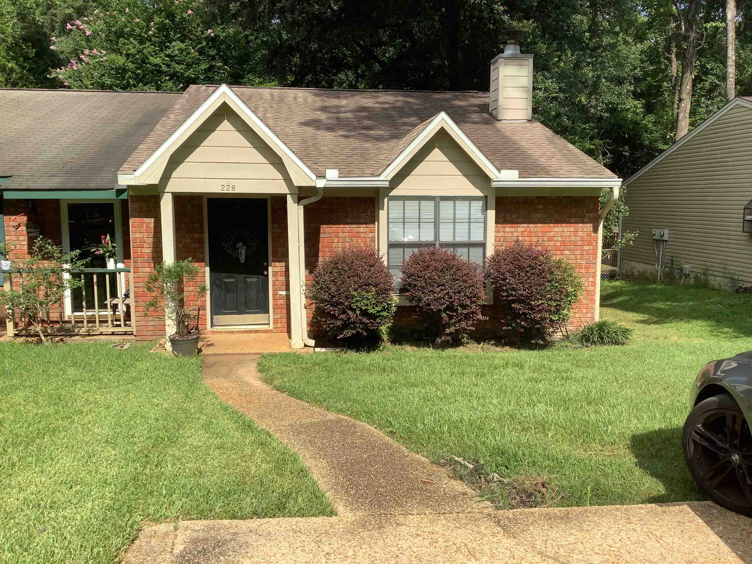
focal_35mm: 31
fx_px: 673
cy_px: 282
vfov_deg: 45.4
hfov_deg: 58.4
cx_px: 376
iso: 25
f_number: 2.4
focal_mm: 3.3
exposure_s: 1/1235
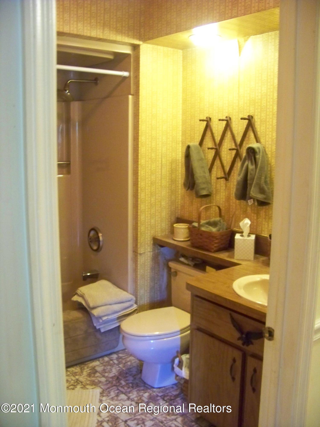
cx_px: 160
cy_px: 214
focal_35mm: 36
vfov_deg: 51.4
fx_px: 444
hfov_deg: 39.7
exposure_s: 1/5
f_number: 2.8
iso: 400
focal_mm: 5.85
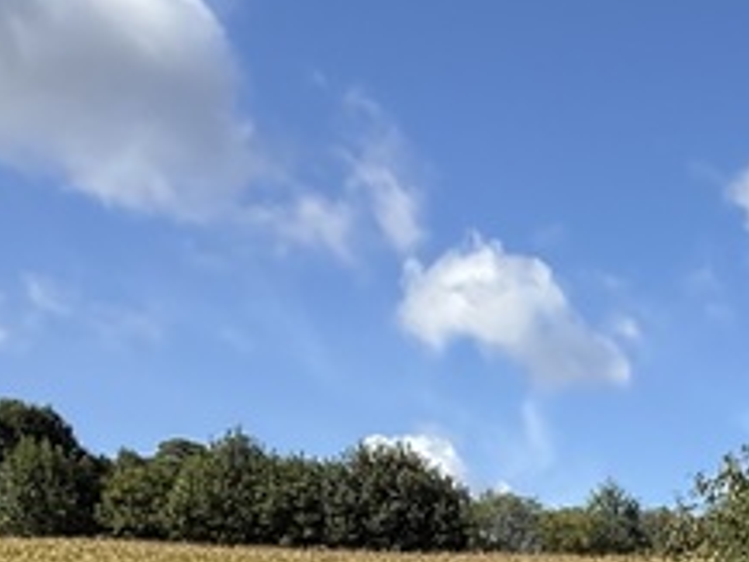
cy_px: 896
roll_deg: +0.4
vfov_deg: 18.7
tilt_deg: -6.2
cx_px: 1032
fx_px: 1451
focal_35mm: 67
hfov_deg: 24.4
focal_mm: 2.22
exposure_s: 1/955
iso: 50
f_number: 2.2
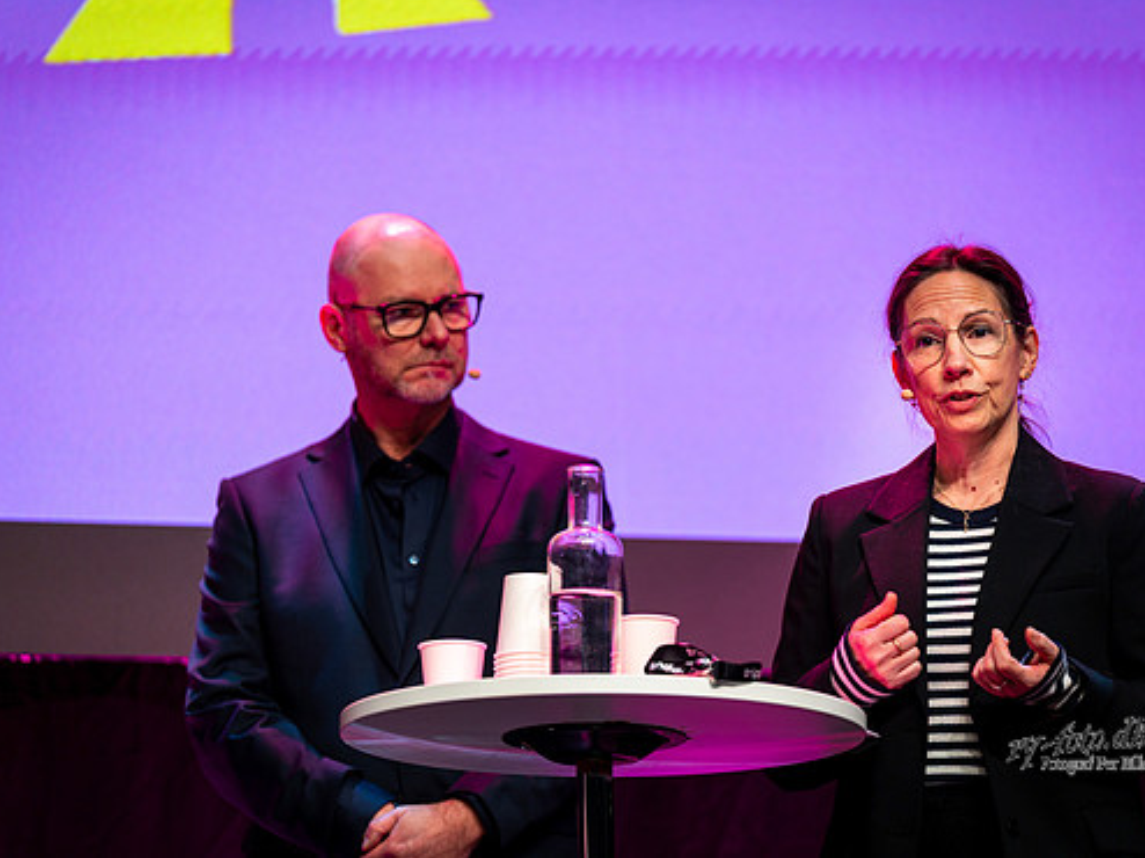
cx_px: 635
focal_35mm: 226
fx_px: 7472
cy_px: 412
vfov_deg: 6.6
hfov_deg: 8.8
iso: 250
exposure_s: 1/160
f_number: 2.8
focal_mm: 200
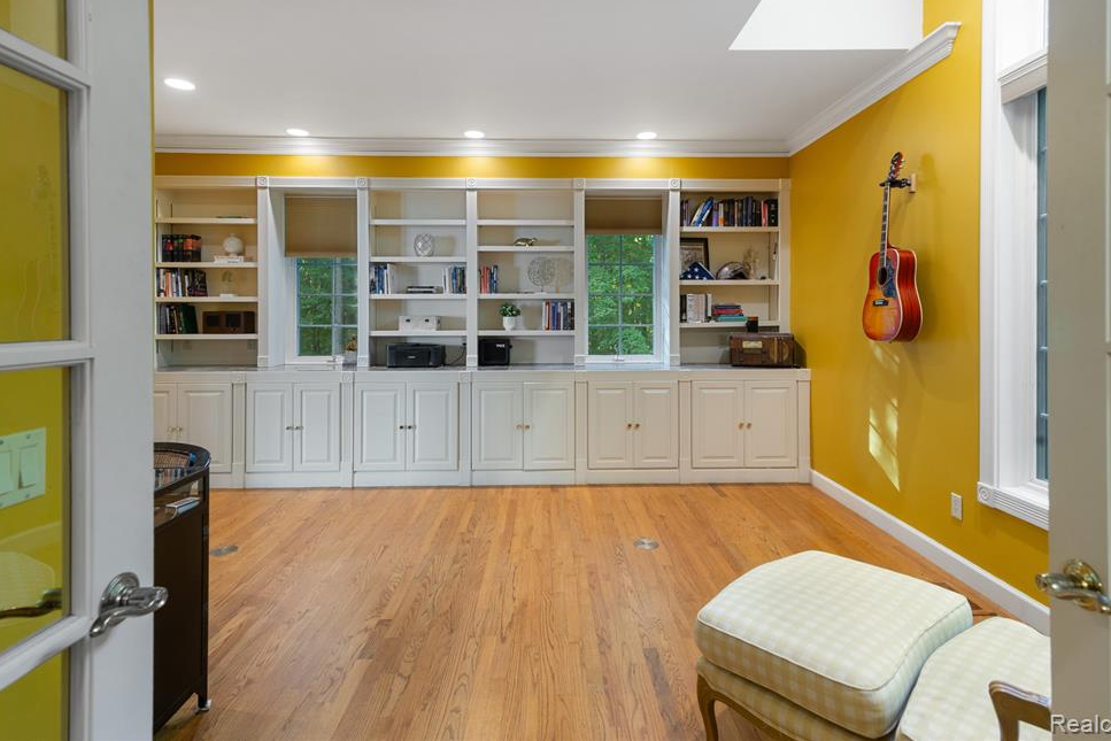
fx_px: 556
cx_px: 578
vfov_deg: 67.4
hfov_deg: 89.9
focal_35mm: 18
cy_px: 350
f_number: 9
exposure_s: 1/2
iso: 320
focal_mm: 17
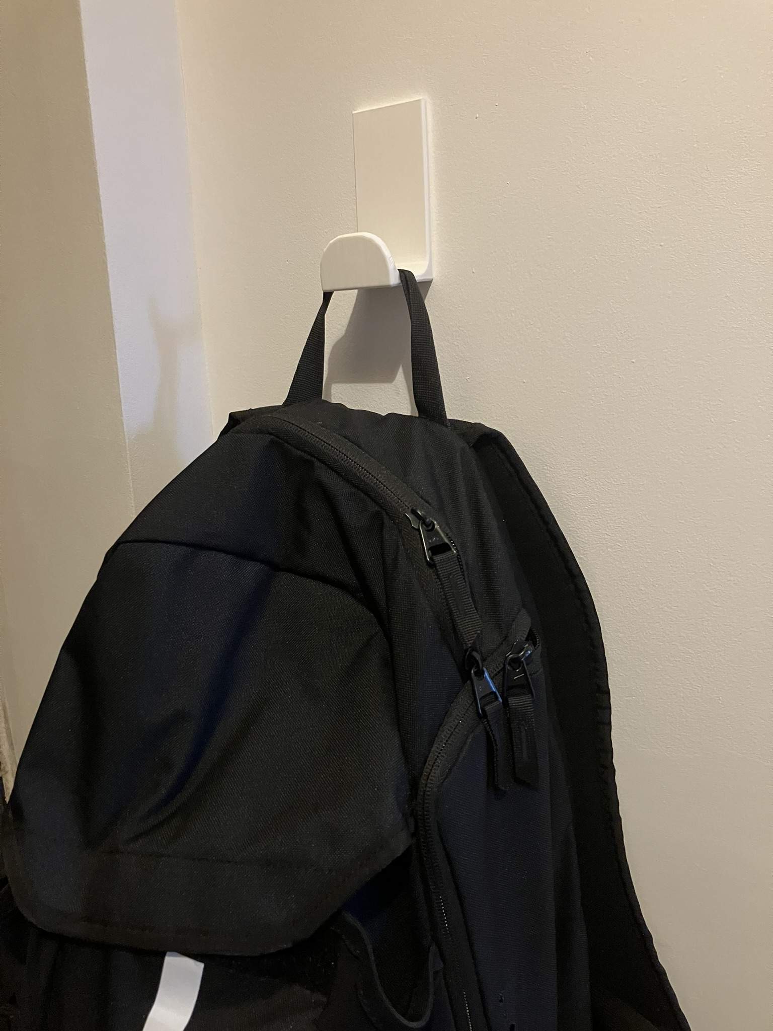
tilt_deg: -12.6
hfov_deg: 49.7
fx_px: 834
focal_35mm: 28
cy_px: 516
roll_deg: +2.1
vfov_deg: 63.4
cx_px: 386
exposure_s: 1/26
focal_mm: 3.99
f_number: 1.8
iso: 640
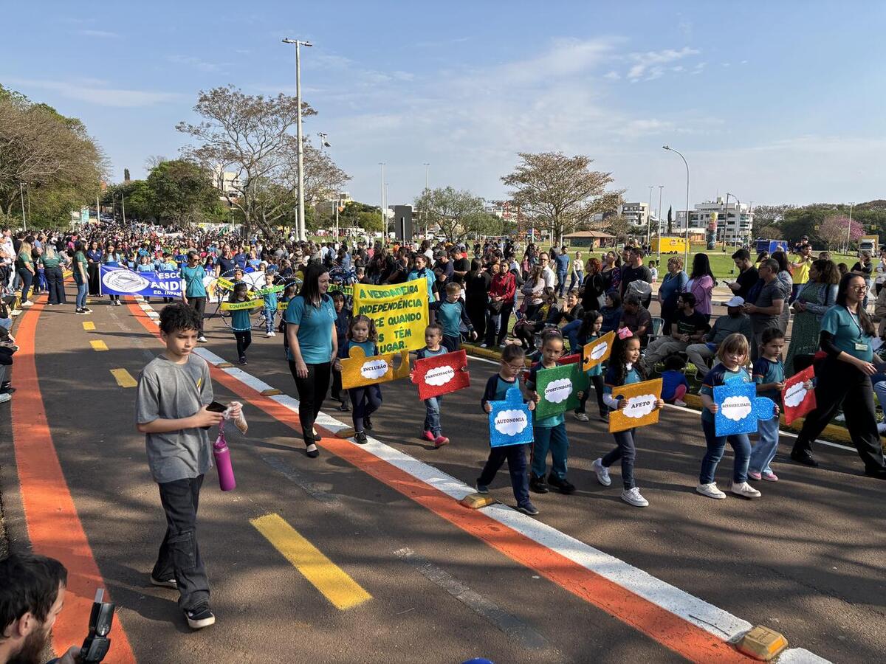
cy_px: 332
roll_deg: -0.6
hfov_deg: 67.3
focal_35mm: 26
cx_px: 443
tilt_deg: -7.6
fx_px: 665
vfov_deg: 53.1
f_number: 1.6
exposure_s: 1/1812
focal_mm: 5.96
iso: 50
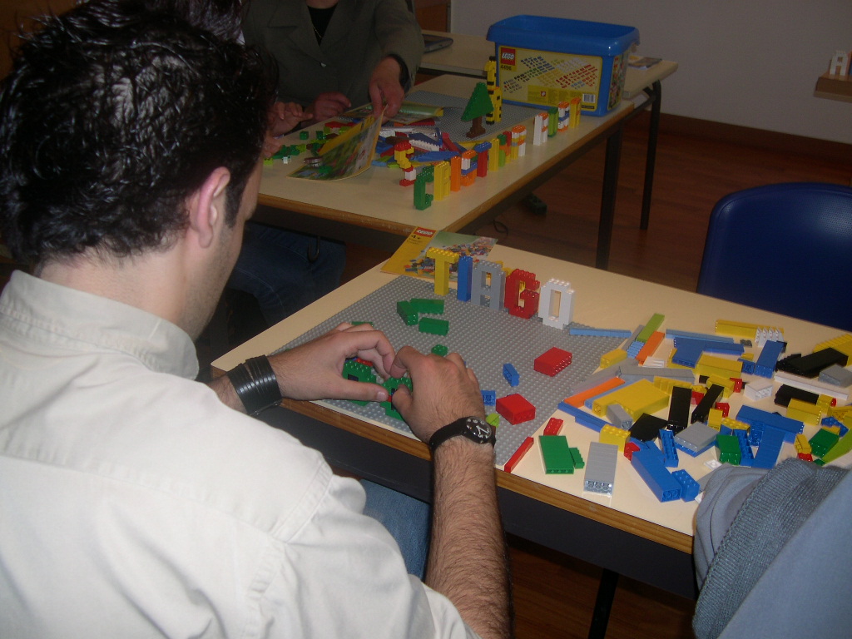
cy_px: 320
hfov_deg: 49.0
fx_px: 935
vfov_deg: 37.7
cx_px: 426
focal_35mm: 38
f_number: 2.8
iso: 100
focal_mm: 8
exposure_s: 1/60
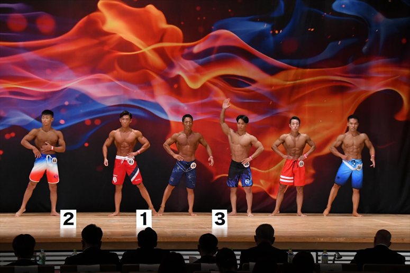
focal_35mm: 123
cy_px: 136
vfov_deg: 11.1
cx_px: 205
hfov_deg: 16.7
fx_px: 1400
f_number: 5.6
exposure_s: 1/400
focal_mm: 82
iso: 3200
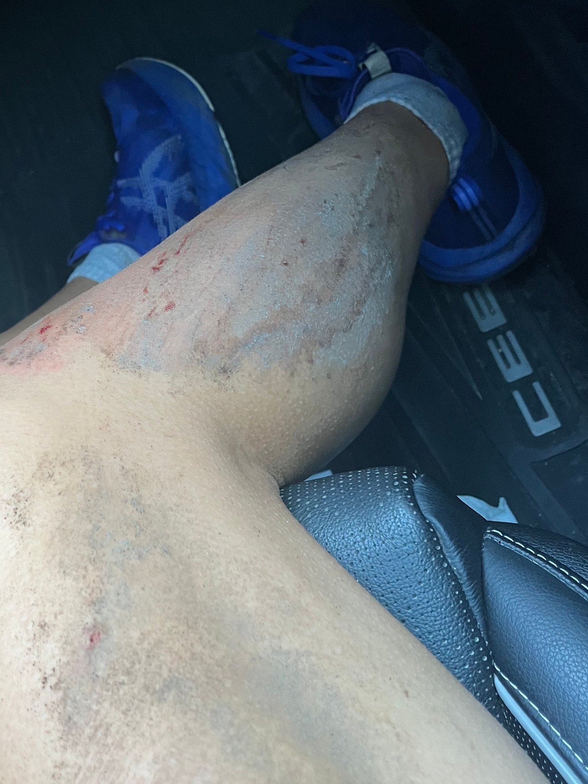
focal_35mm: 40
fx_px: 906
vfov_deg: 46.8
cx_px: 181
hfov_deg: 35.5
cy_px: 406
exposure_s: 1/88
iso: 125
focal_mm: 5.1
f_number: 1.6
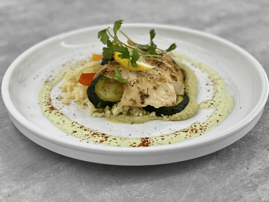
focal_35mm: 52
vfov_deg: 28.0
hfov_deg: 36.8
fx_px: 404
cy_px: 101
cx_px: 134
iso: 40
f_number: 2
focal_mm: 6
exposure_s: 1/120
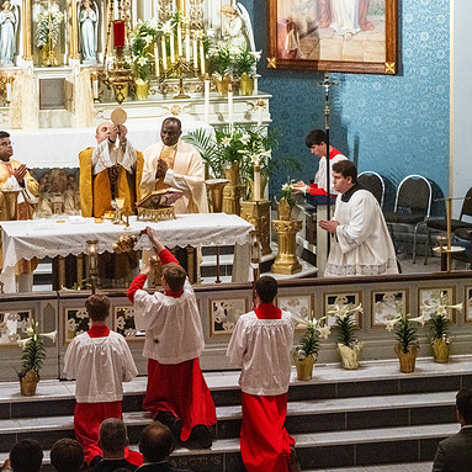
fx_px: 2283
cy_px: 235
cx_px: 176
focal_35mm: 148
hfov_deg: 11.8
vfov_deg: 11.8
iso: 5000
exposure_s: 1/60
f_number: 16
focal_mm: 115
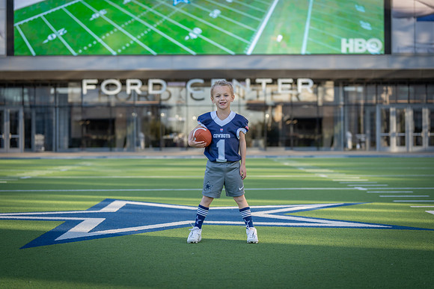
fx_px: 884
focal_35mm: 73
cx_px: 217
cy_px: 144
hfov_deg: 27.6
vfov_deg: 18.6
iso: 100
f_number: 2.8
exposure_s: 1/400
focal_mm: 72
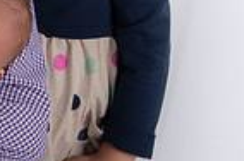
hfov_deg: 8.5
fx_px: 1603
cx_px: -144
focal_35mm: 237
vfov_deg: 5.7
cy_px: -69
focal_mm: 58
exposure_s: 1/200
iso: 100
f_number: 5.6
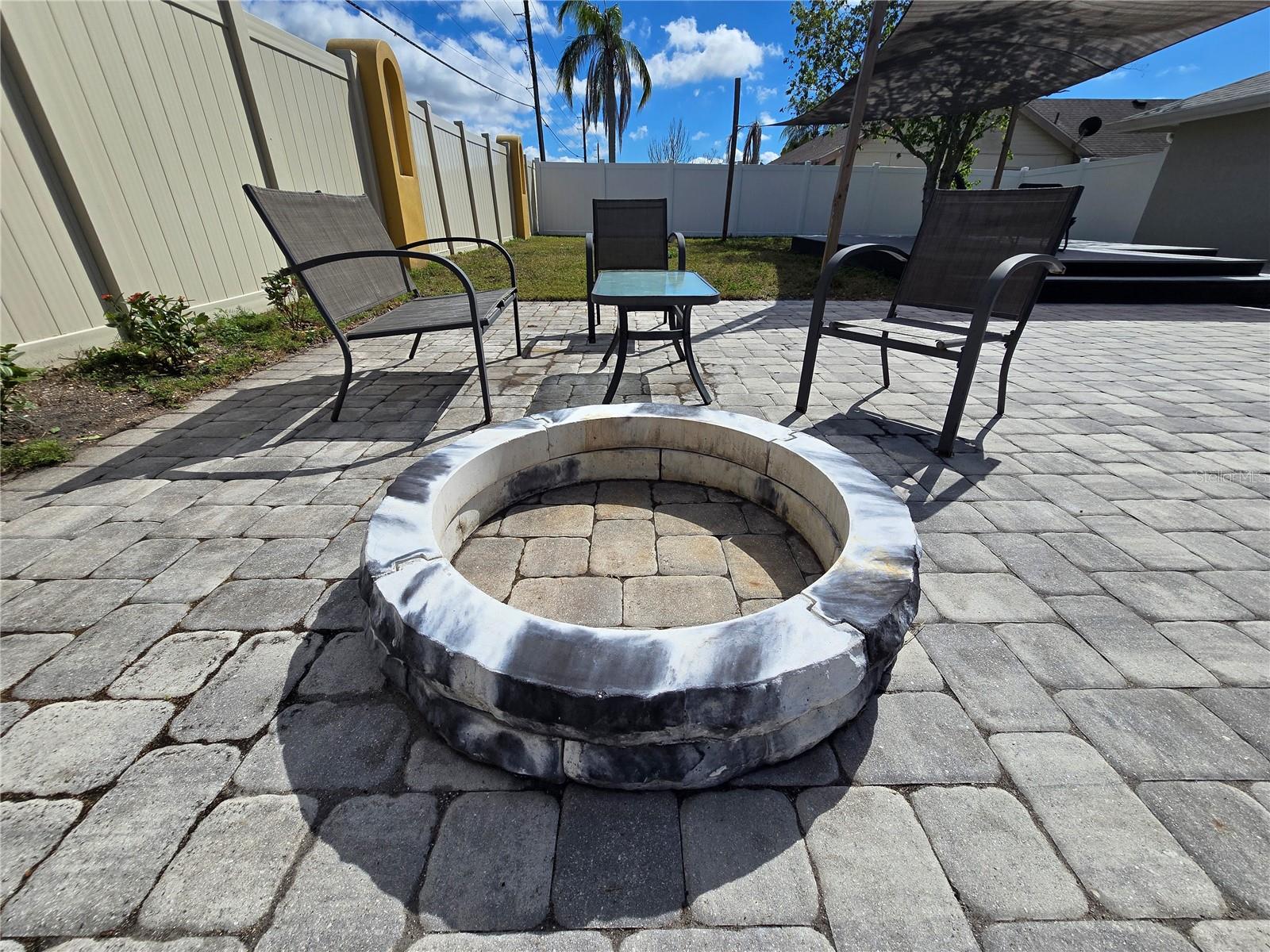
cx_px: 635
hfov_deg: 106.2
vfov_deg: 89.9
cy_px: 476
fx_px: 477
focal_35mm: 13
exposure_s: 1/4493
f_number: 2.2
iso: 50
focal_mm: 2.2
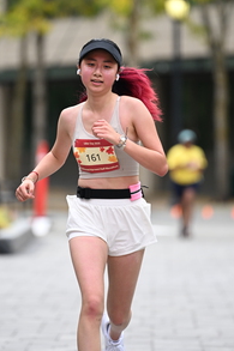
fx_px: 3670
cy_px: 147
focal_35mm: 376
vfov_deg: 5.5
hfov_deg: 3.7
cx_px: 106
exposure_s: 1/2500
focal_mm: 200
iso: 640
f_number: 2.8
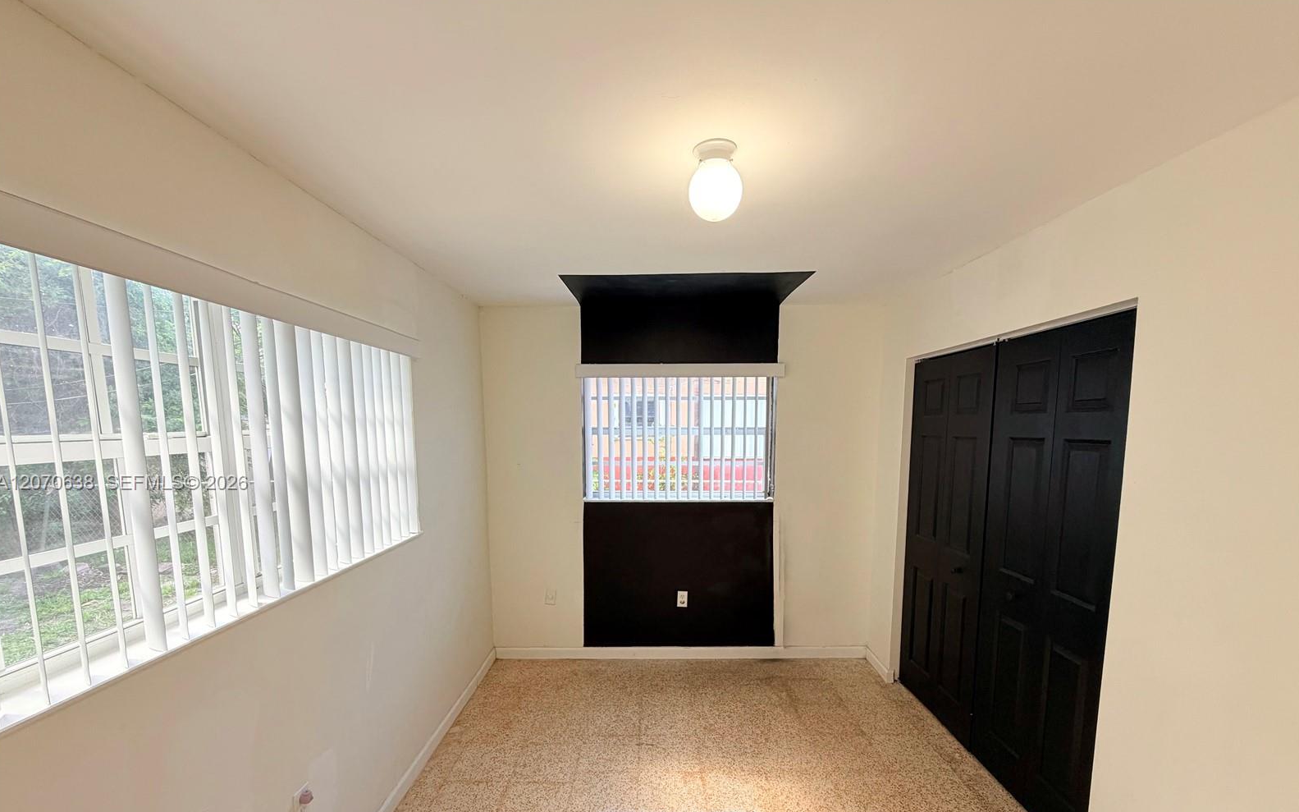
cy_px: 484
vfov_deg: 74.0
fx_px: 531
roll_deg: +0.7
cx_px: 648
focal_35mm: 15
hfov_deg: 101.5
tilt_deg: -7.2
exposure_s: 1/120
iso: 125
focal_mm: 2.22
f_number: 2.2
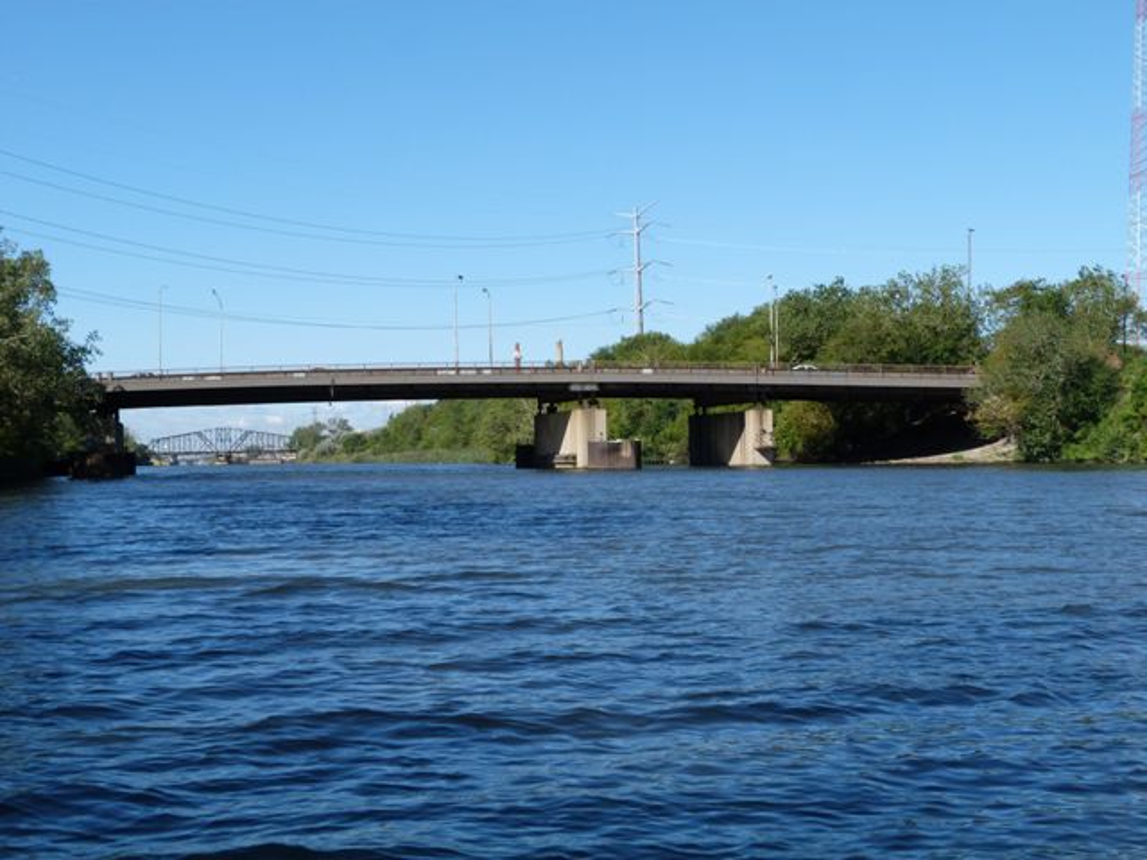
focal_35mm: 52
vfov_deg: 28.0
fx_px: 1723
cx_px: 574
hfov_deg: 36.8
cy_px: 430
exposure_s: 1/320
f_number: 5.6
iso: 80
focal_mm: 9.4
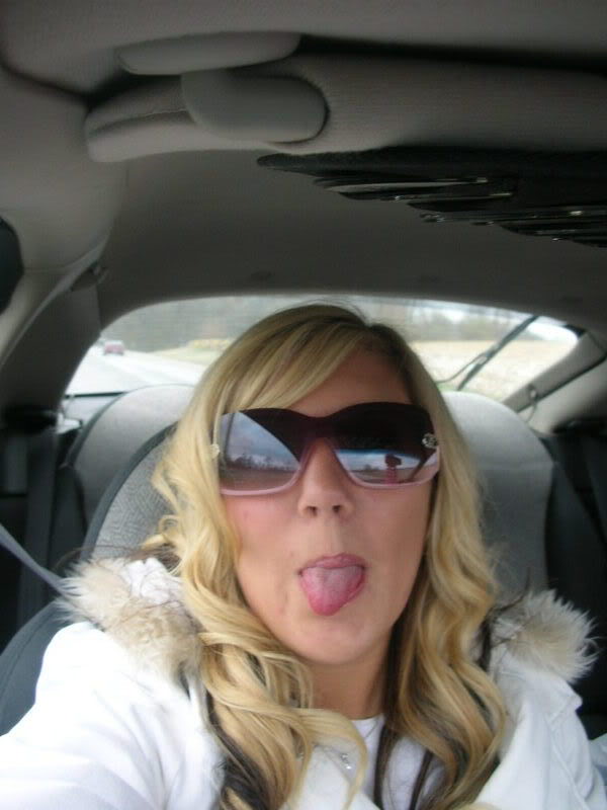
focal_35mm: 35
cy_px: 405
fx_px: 818
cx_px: 304
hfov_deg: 40.7
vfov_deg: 52.6
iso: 50
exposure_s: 1/66
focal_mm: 5.8
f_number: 3
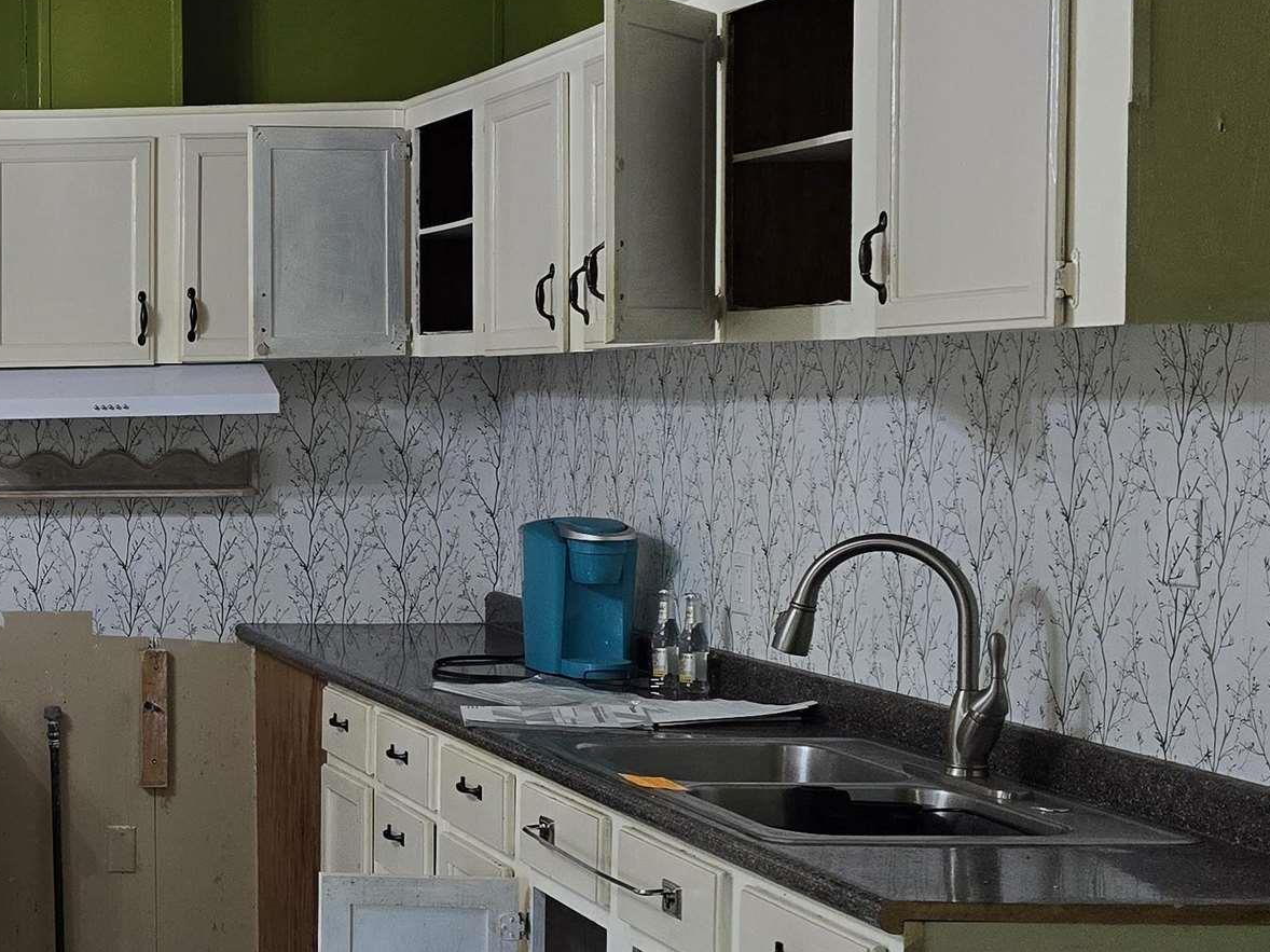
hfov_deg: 28.1
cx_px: -258
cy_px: 470
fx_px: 2201
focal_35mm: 60
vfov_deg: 24.4
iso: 200
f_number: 1.7
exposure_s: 1/120
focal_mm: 6.3
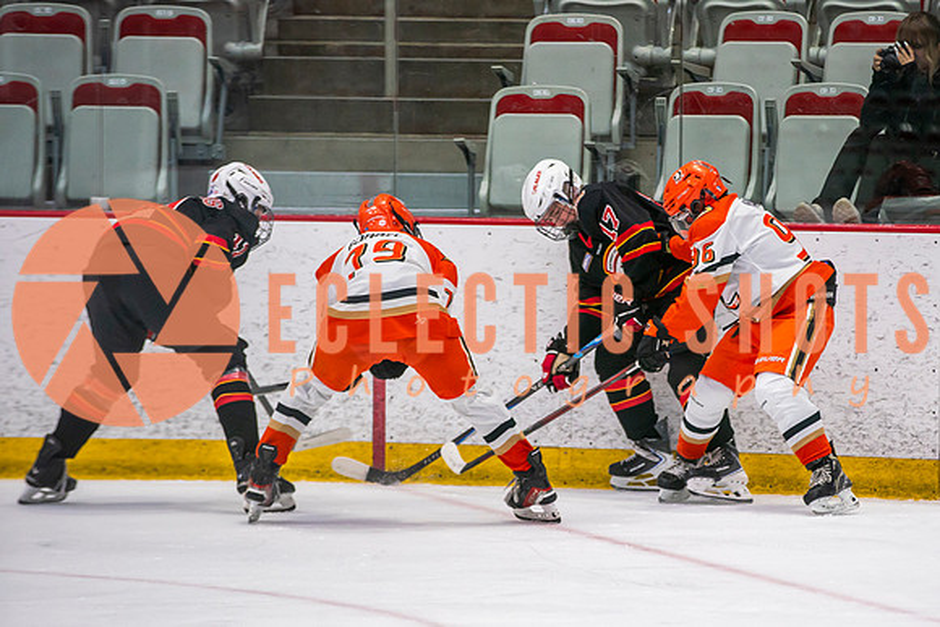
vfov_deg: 4.7
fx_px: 7649
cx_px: 684
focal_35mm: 293
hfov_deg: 7.0
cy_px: 395
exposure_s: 1/640
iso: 1000
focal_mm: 200
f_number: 2.8
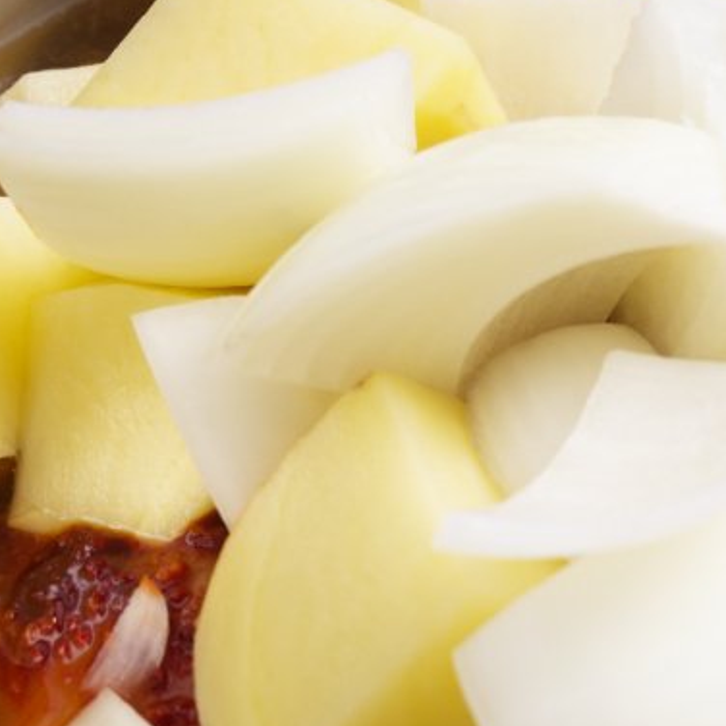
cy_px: 501
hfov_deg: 19.9
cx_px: 664
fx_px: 2025
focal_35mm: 85
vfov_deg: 20.2
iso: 1000
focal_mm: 31.5
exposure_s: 1/1250
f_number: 8
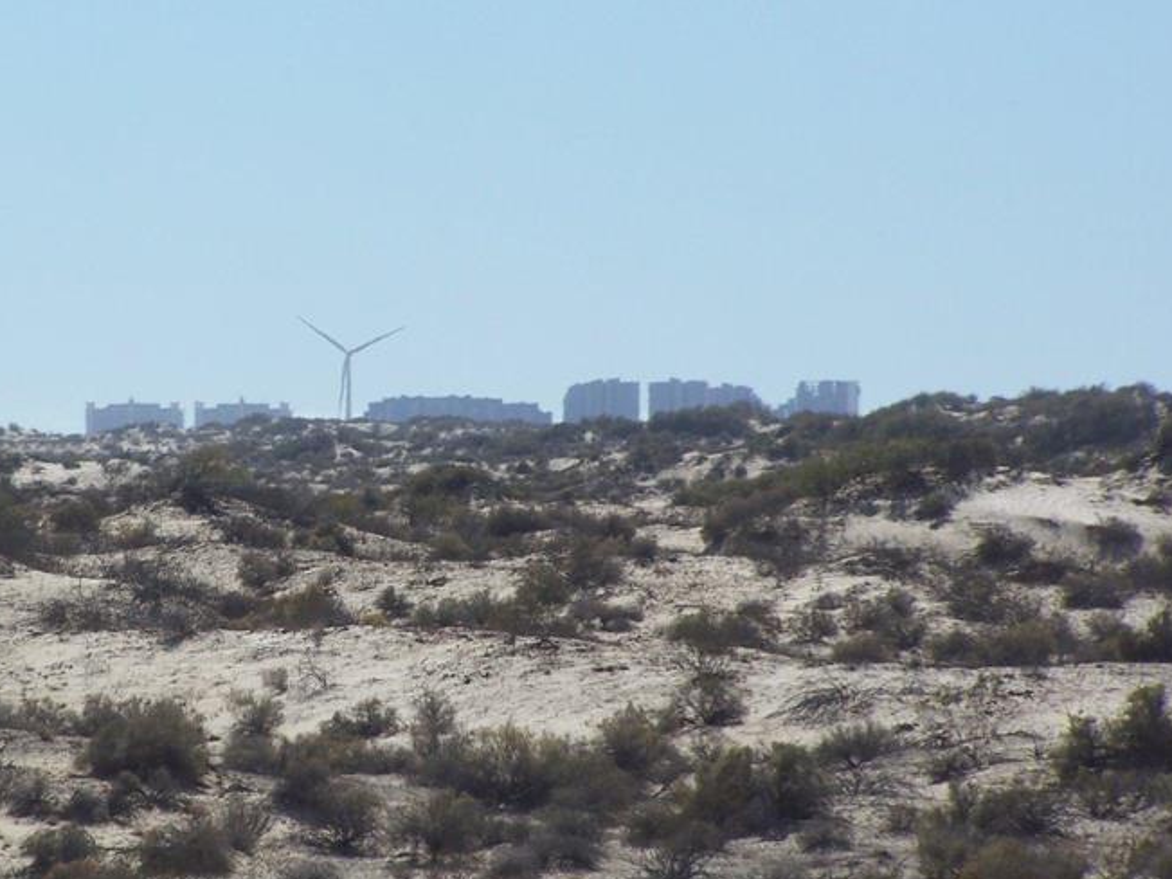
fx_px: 11137
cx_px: 329
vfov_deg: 4.5
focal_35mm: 329
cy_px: 429
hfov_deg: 6.0
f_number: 4.5
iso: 64
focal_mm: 34.6
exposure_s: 1/800
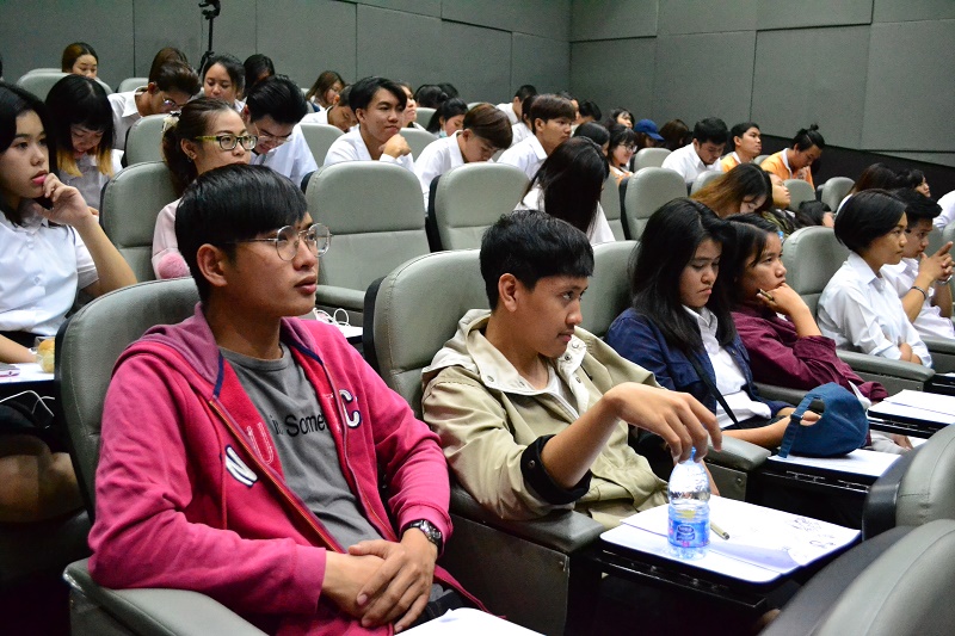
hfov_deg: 53.1
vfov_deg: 36.9
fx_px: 955
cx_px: 478
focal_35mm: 36
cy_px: 318
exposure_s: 1/60
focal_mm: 24
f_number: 4
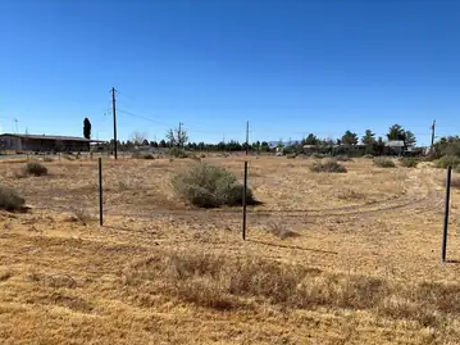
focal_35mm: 29
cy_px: 191
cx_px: 210
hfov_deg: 61.6
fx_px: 385
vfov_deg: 48.1
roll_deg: -1.1
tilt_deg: -5.5
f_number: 1.6
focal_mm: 5.1
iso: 50
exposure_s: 1/5319
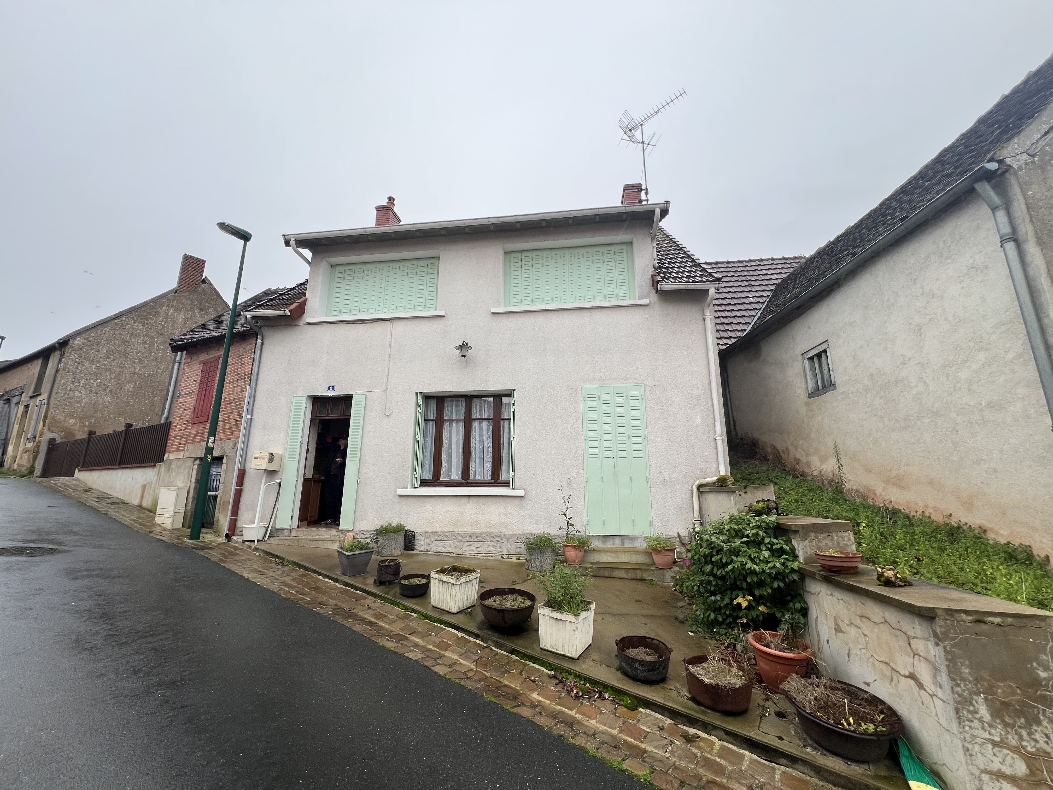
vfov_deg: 89.9
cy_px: 395
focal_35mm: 13
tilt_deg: +13.9
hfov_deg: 106.2
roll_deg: -0.1
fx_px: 395
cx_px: 526
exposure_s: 1/99
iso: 40
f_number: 1.8
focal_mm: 1.57
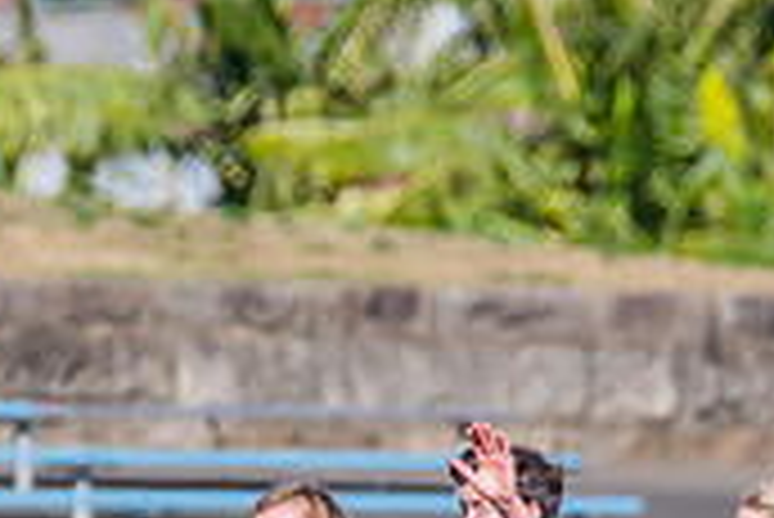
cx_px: 12
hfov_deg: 1.0
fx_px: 44219
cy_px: 818
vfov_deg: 0.7
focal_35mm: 2055
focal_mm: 500
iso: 800
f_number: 10
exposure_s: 1/1600
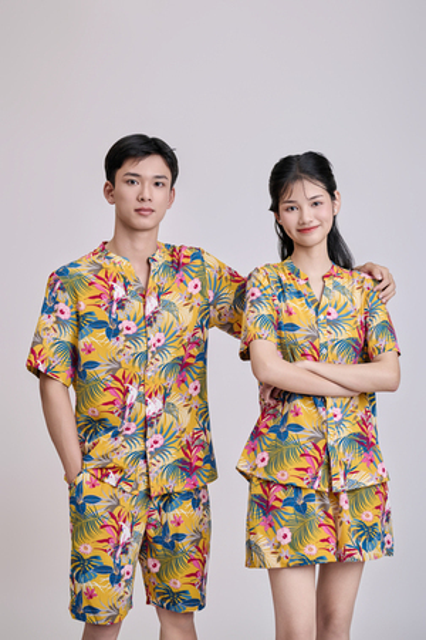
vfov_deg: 31.0
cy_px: 320
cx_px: 213
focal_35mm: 65
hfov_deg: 20.9
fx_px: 1154
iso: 200
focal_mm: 65
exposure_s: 1/200
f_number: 5
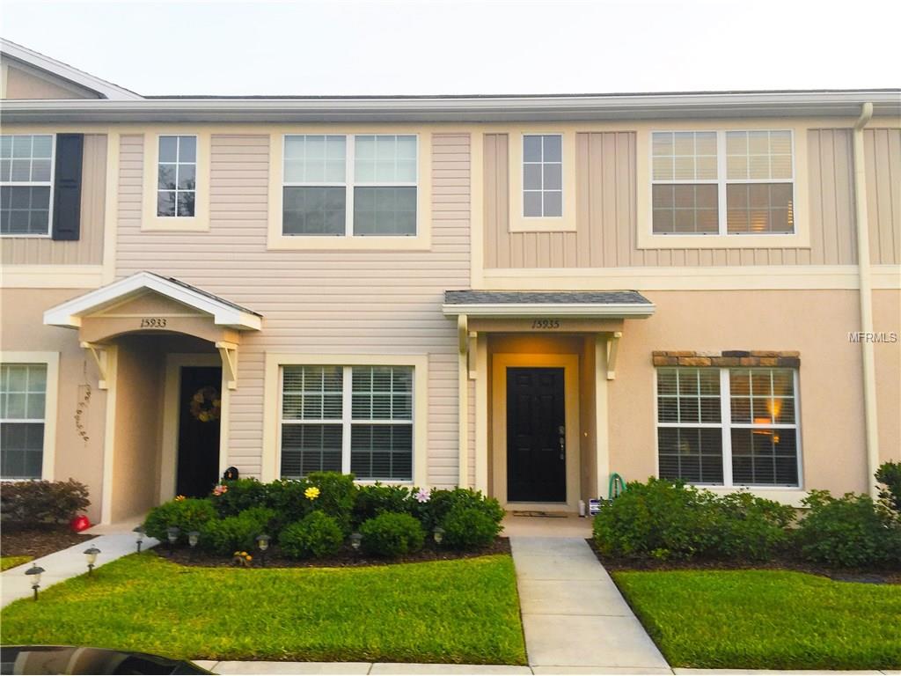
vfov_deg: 48.2
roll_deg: -1.4
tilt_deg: +4.3
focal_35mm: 29
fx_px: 755
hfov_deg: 61.7
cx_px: 450
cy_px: 338
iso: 32
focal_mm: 4.15
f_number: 2.2
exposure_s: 1/60
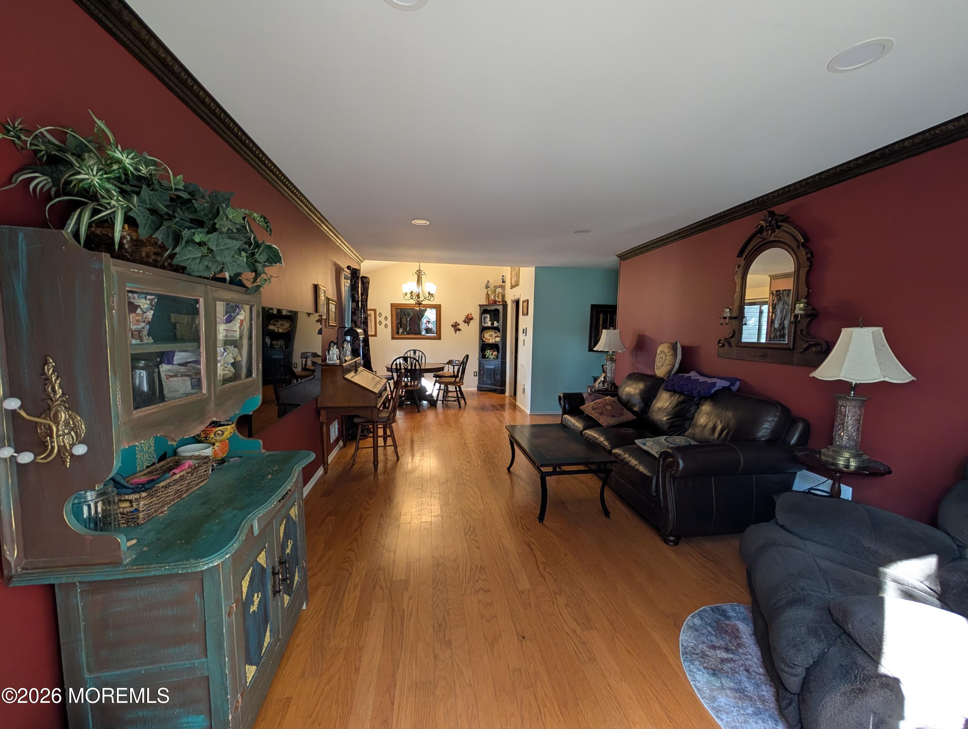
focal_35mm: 12
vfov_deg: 94.6
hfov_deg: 110.5
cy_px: 364
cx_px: 484
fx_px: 336
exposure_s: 1/40
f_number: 1.7
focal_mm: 2.02
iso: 177
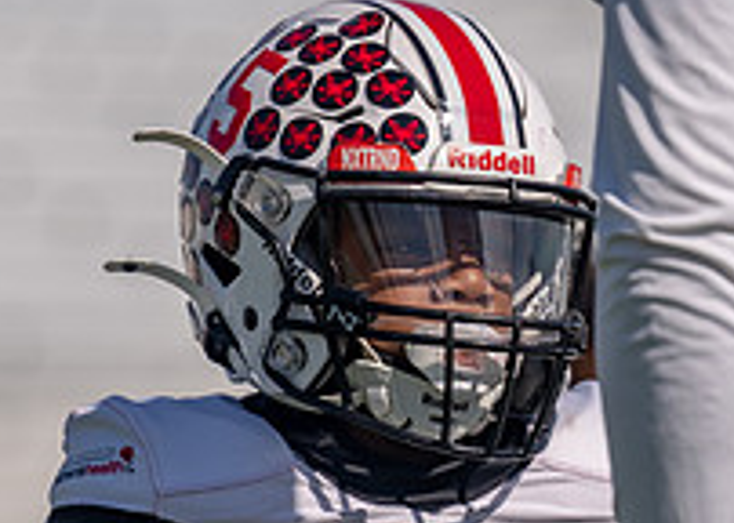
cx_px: 409
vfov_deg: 2.1
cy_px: 502
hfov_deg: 2.9
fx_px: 14312
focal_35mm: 687
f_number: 4
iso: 160
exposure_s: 1/3200
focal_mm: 216
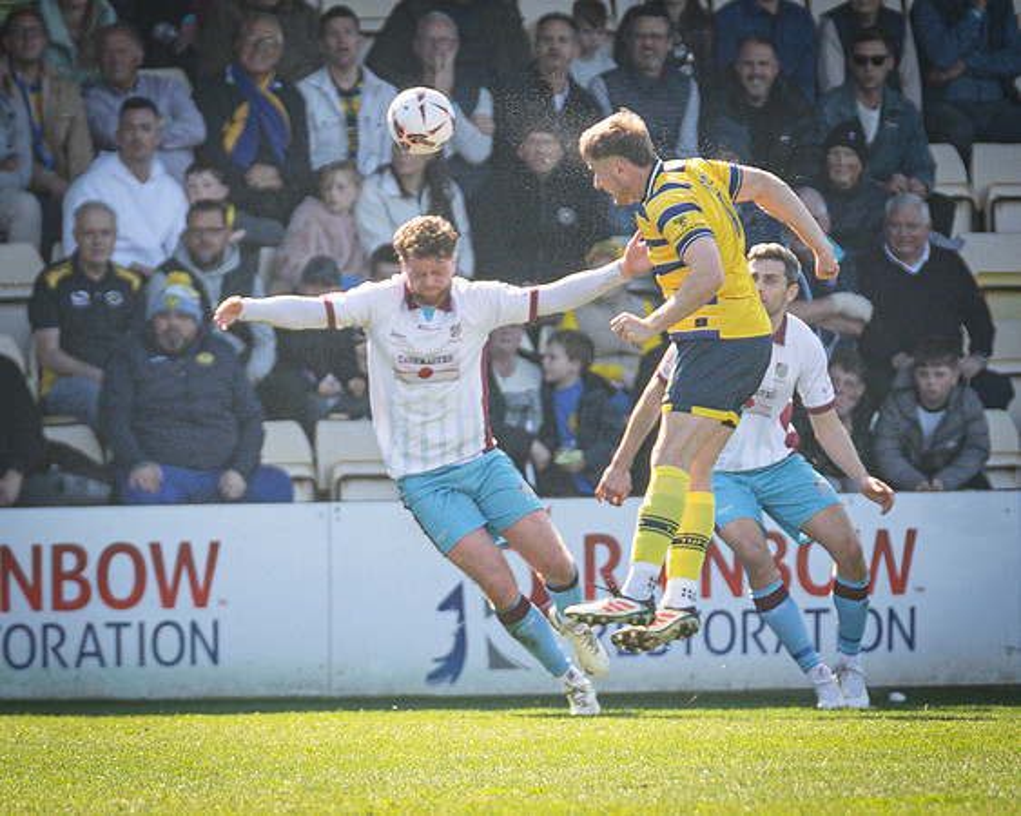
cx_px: 218
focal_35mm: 824
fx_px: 24882
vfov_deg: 1.9
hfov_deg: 2.4
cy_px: 433
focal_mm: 310
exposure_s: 1/2000
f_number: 4
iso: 800
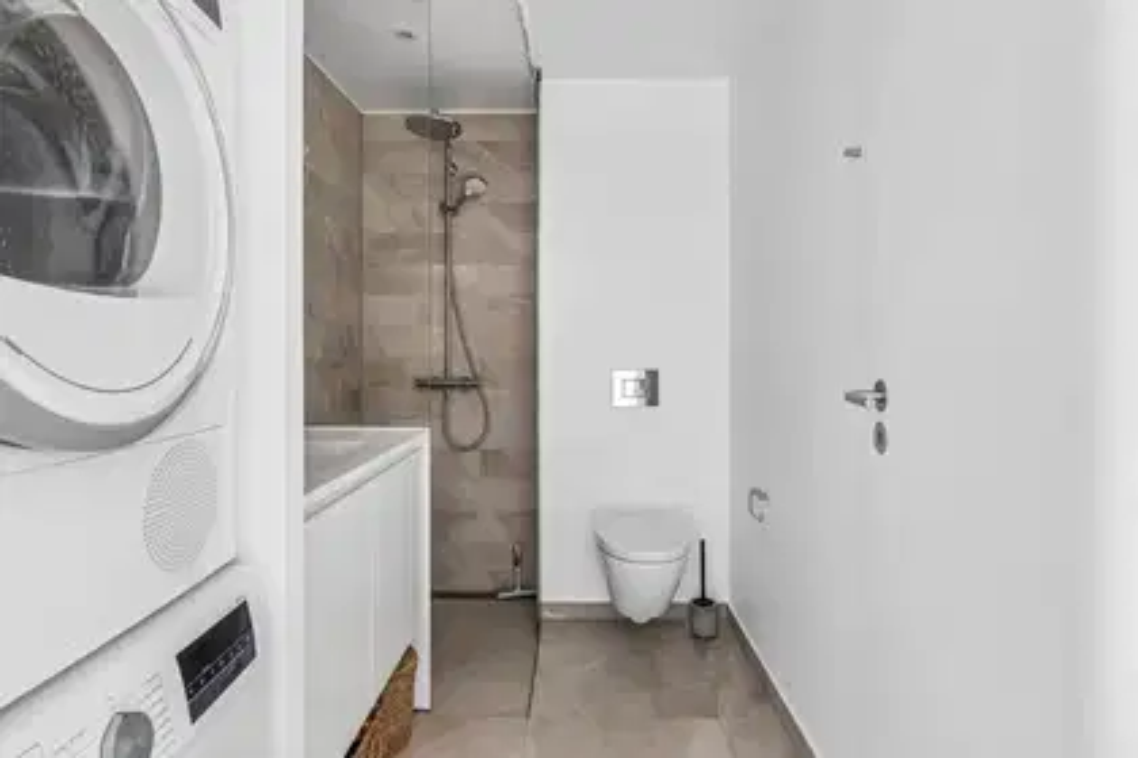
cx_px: 569
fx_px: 664
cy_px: 379
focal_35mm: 21
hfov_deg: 81.2
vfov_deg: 59.5
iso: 250
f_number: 9
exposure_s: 1/1.67
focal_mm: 14
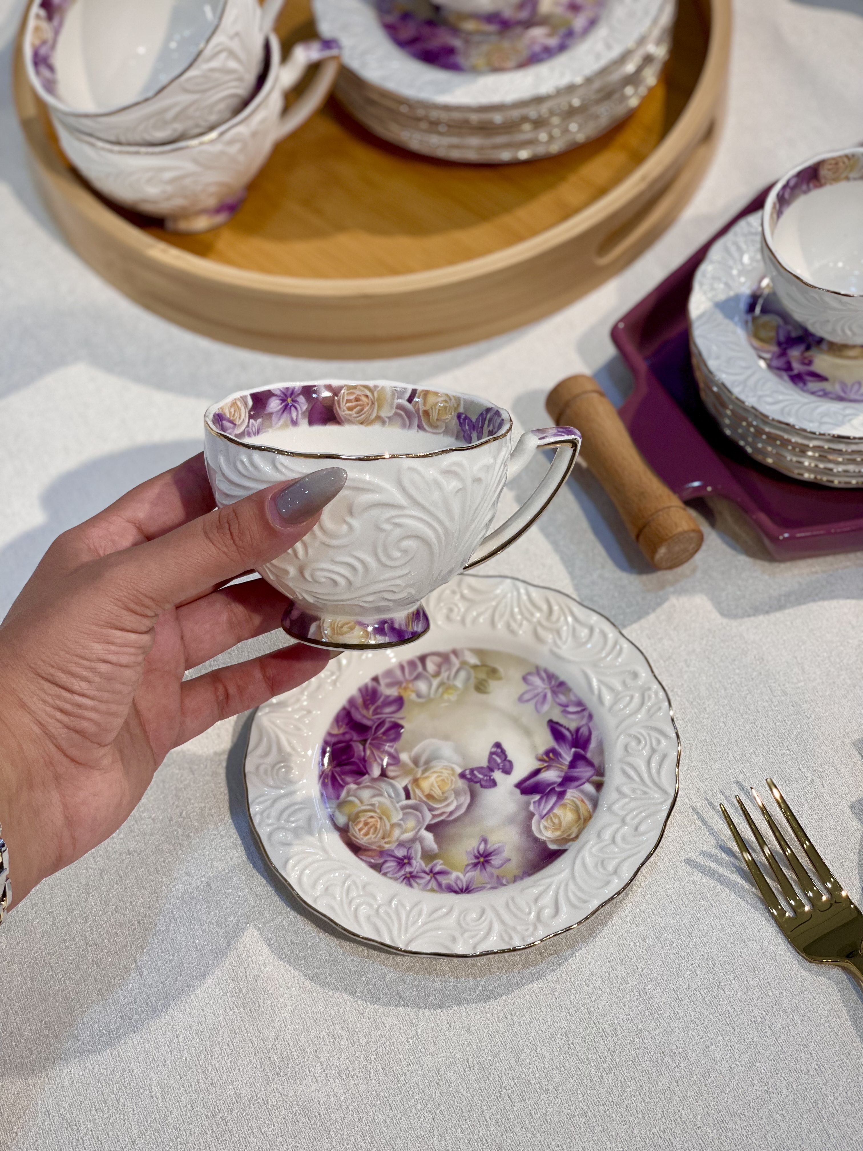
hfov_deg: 22.9
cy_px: 576
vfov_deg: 30.3
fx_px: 2127
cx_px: 432
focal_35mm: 64
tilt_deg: -53.7
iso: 50
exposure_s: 1/100
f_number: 2.2
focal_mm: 7.5
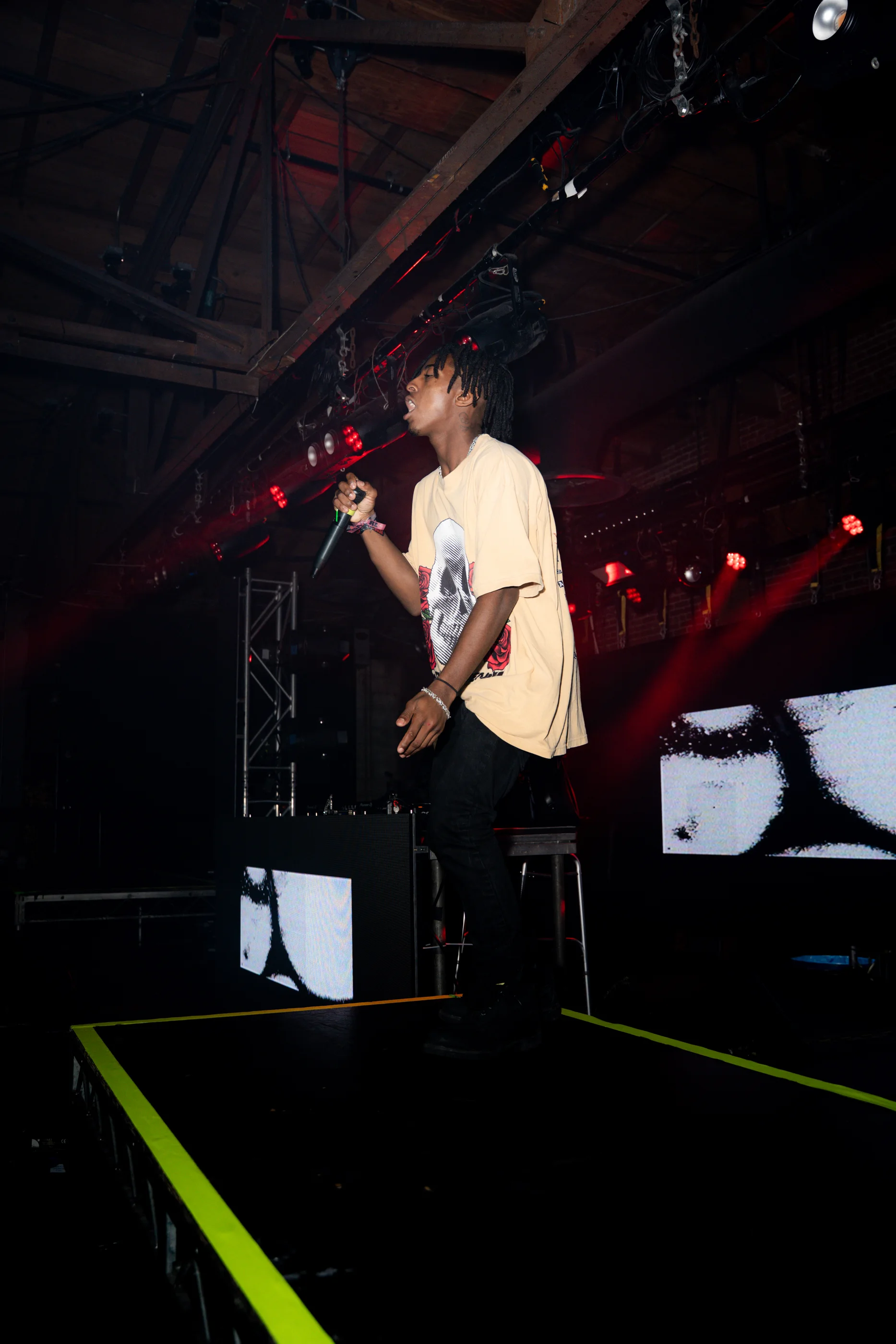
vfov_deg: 62.3
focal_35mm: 30
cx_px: 448
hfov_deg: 43.9
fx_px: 1112
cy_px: 672
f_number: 3.5
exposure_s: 1/125
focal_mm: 29.8
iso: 500
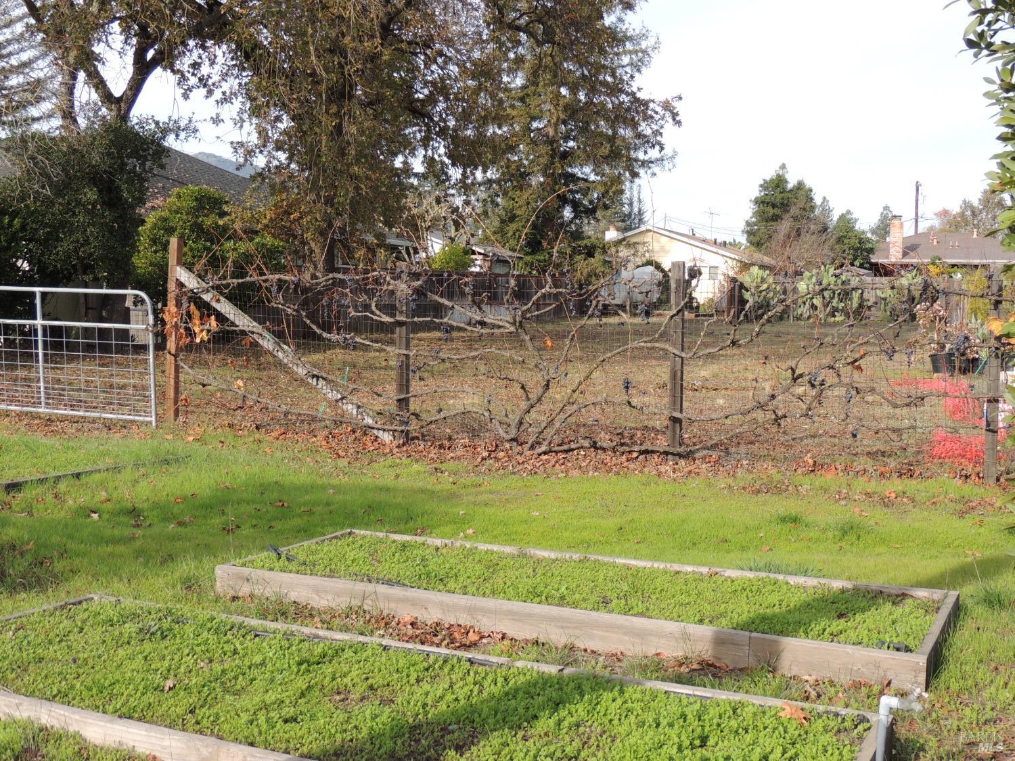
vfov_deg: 33.6
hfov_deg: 43.9
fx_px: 1261
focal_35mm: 43
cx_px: 508
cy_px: 380
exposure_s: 1/500
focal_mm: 7.6
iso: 100
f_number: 3.4
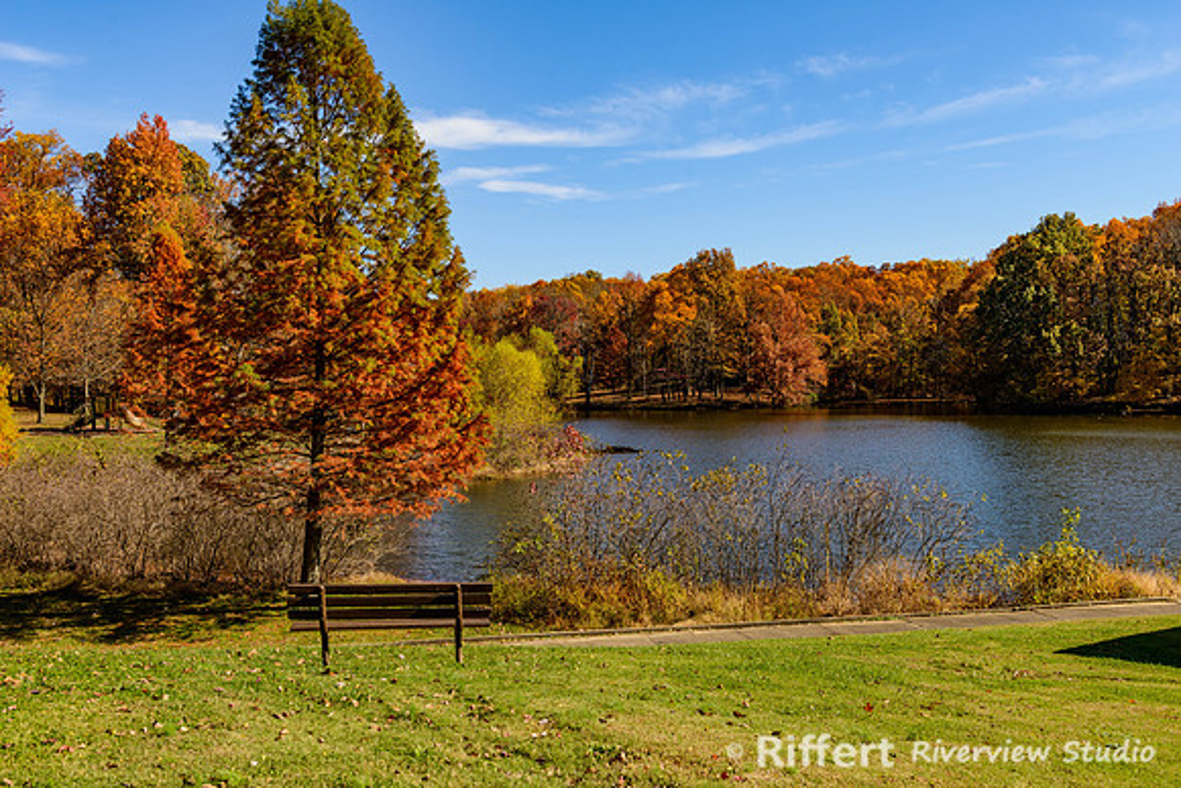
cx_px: 590
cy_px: 394
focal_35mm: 34
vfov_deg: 38.9
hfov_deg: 55.8
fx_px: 1116
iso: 200
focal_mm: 34
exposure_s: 1/500
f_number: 8
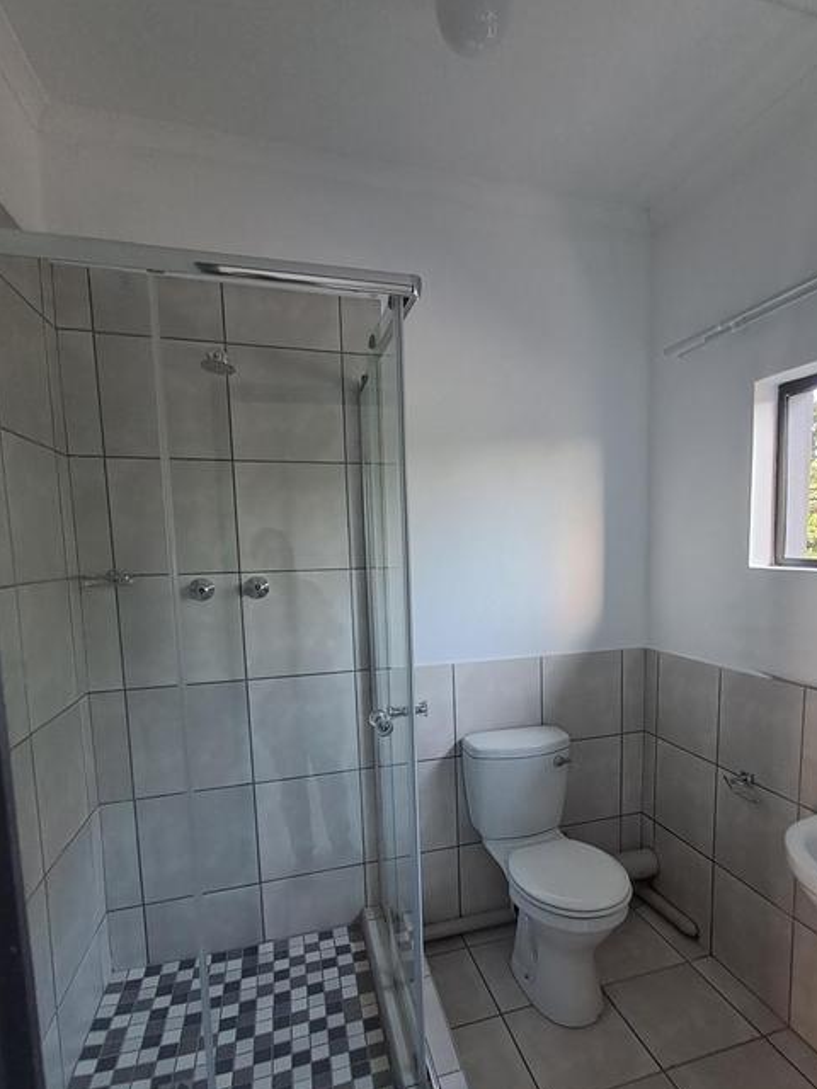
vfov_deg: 81.2
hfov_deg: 65.5
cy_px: 623
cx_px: 480
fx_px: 629
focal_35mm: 20
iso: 125
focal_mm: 1.64
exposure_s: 1/50
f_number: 2.2
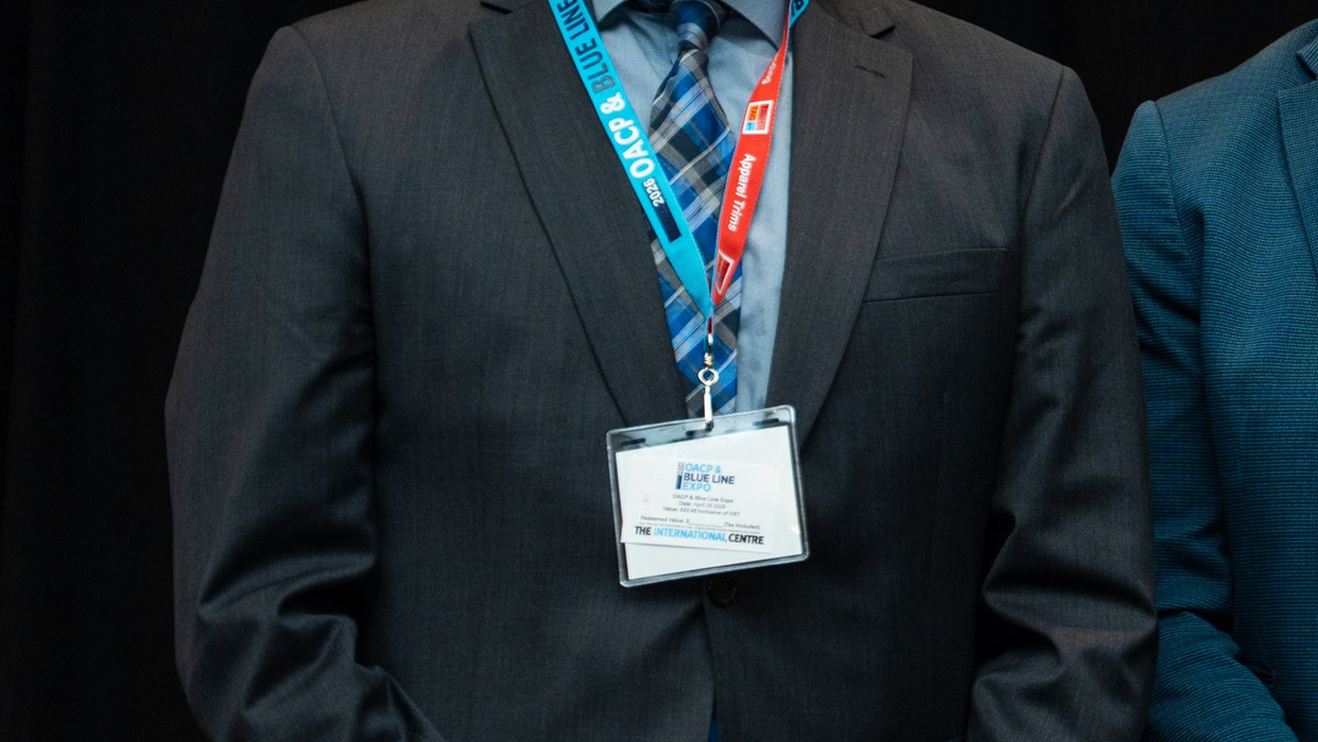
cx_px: 1401
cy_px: 392
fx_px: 5802
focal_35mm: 166
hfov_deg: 12.8
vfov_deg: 7.3
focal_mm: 56.3
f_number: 2.8
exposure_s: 1/160
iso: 640
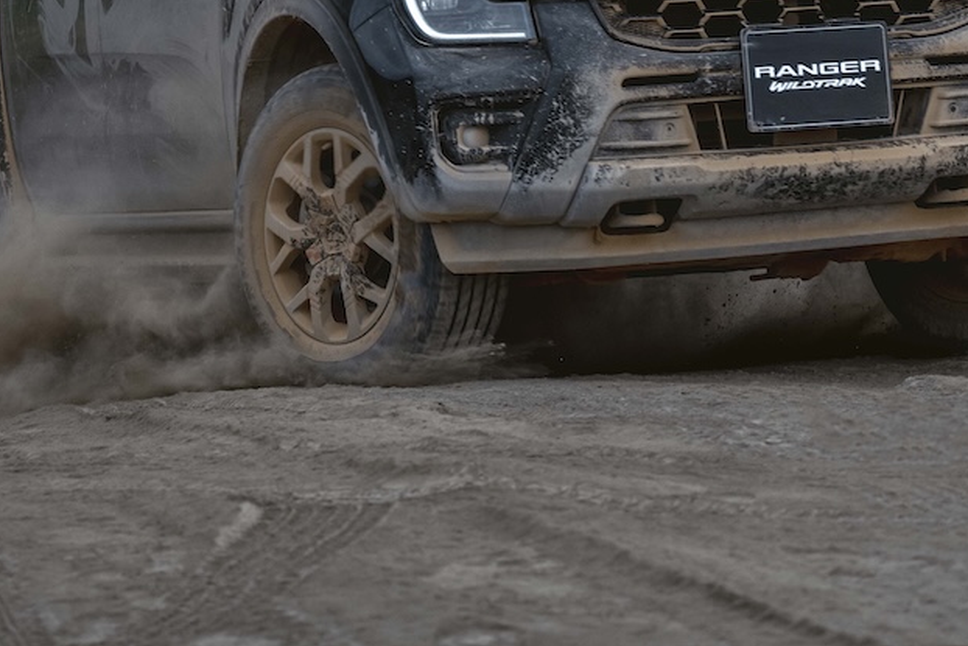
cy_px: -131
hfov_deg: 8.5
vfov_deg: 5.7
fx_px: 6481
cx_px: 585
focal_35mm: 241
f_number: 4.5
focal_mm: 100
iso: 800
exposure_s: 1/500
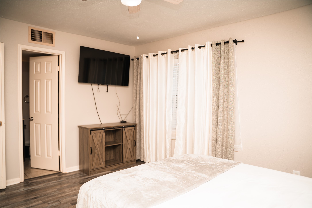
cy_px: 104
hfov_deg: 73.7
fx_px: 208
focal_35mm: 24
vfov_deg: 53.1
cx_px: 156
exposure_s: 1/250
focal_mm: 24
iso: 100
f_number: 2.8
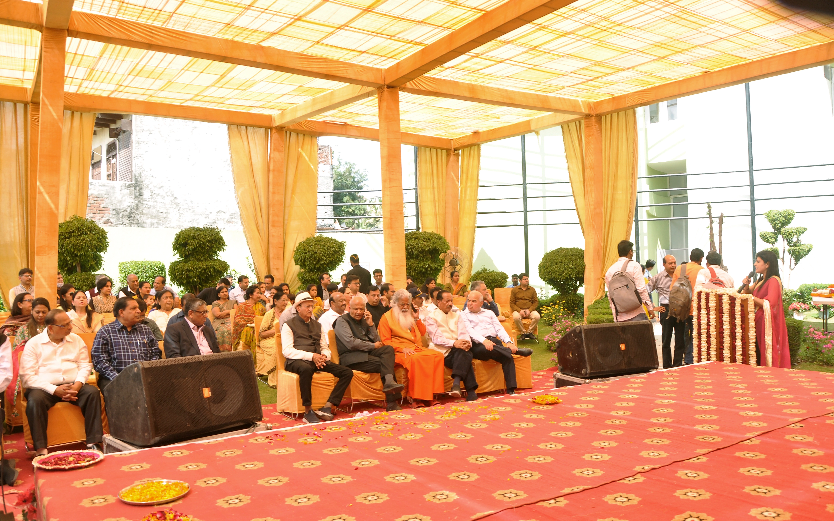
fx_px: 636
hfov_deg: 66.5
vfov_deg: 44.5
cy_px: 267
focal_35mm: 28
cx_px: 421
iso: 200
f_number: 5.6
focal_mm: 18
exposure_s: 1/125
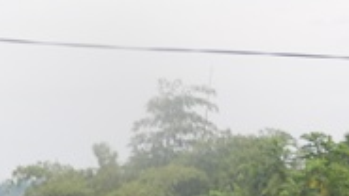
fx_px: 3655
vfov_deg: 3.1
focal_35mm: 395
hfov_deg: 5.4
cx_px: -42
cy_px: 317
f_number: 4.5
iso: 125
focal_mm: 18.7
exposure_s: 1/60
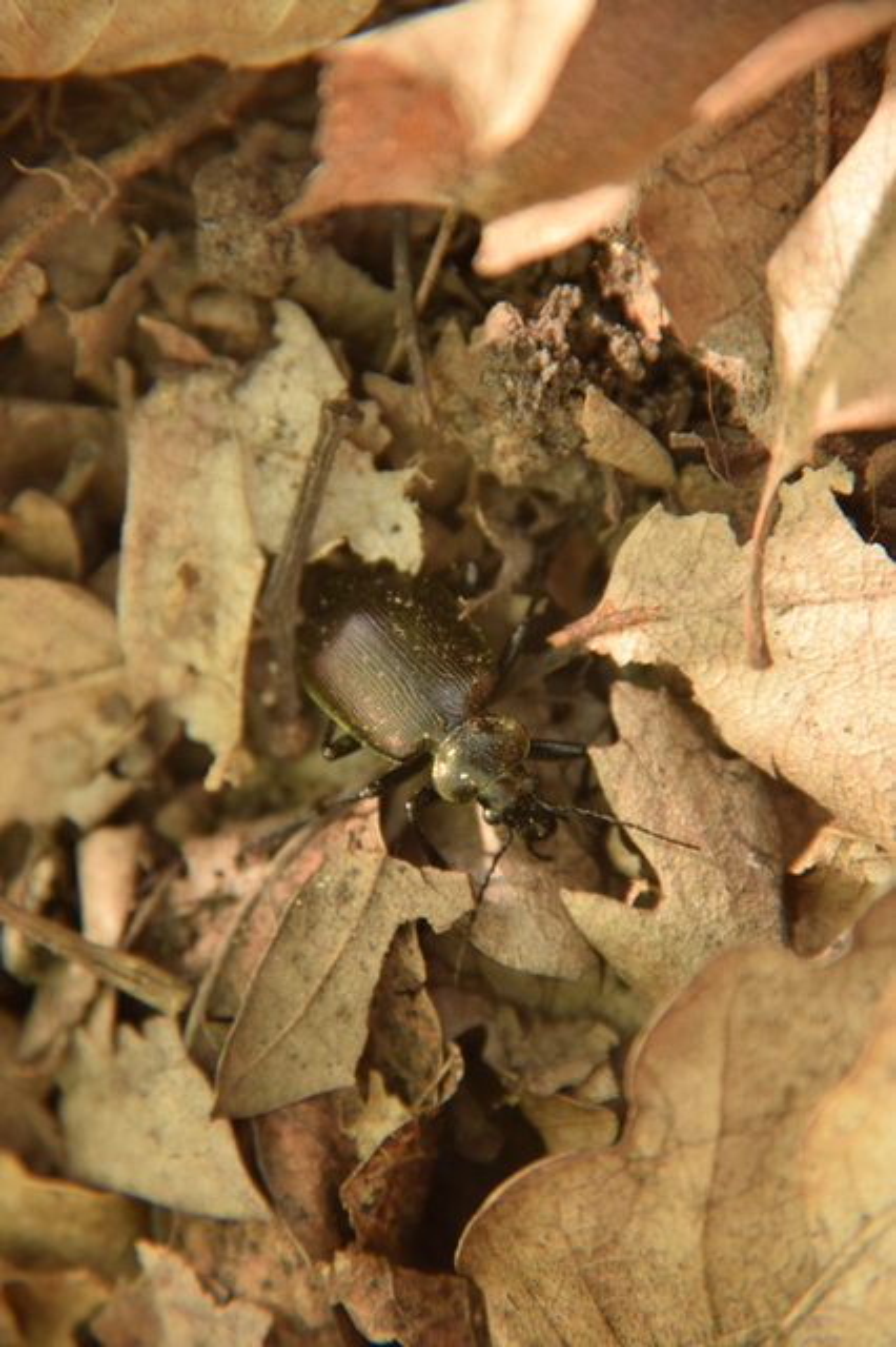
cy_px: 674
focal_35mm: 210
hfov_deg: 6.5
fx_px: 7848
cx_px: 448
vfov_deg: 9.8
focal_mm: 140
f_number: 5.6
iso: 800
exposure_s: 1/100
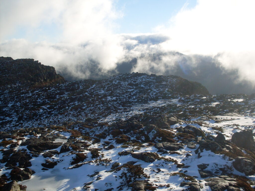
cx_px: 128
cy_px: 96
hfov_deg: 49.0
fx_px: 280
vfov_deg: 37.7
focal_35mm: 38
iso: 80
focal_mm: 6.3
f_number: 8.4
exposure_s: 1/180
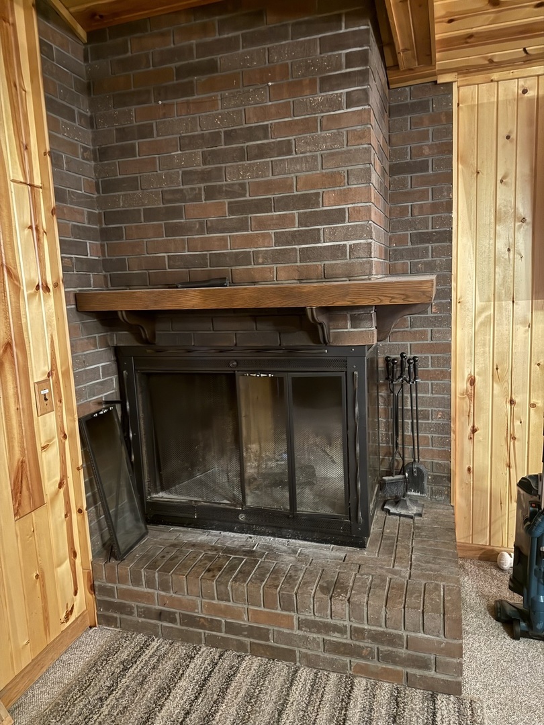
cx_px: 272
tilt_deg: -7.7
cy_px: 362
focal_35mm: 24
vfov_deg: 71.6
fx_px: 503
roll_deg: +2.4
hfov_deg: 56.8
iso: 1000
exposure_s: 1/12
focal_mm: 6.76
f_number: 1.78
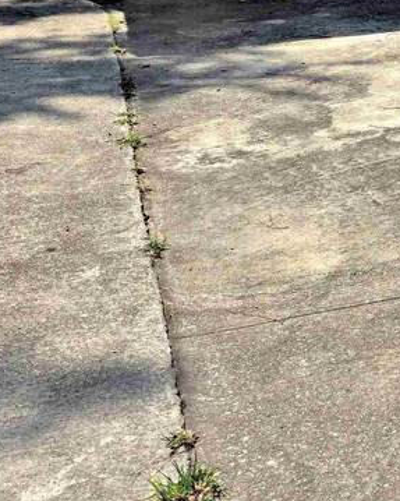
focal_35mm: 80
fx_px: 1184
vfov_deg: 21.6
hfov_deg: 16.9
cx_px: 640
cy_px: -142
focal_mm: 6.3
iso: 80
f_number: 1.7
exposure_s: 1/5958
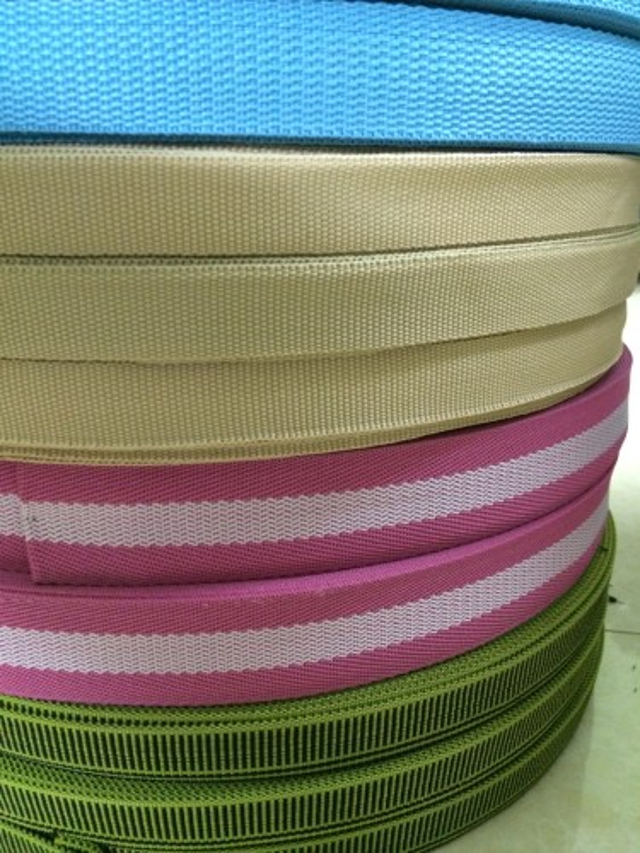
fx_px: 740
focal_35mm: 30
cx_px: 320
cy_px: 426
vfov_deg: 60.0
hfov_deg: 46.8
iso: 500
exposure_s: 1/17
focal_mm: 4.12
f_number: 2.2
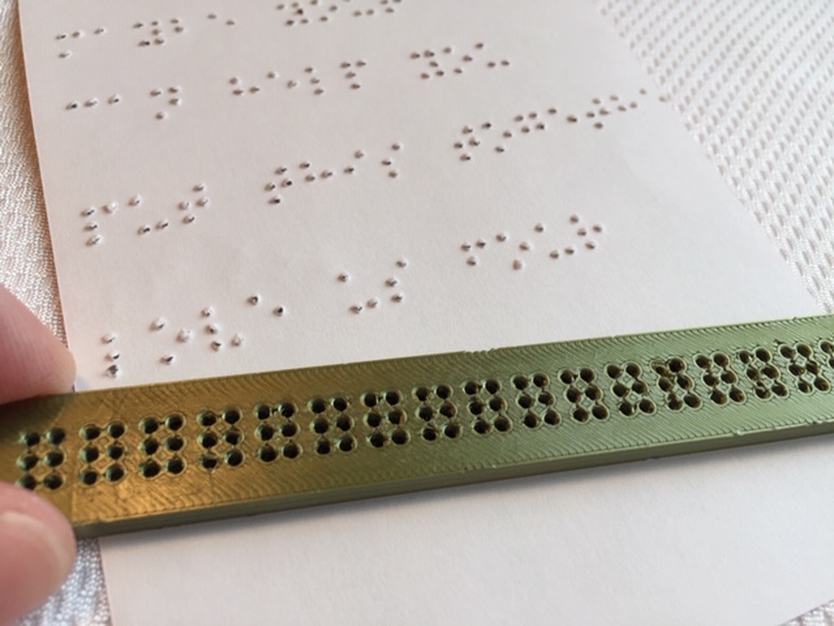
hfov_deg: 61.7
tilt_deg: -53.5
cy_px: 313
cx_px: 417
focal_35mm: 29
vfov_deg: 48.2
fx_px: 699
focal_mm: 4.15
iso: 32
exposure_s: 1/127
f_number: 2.2
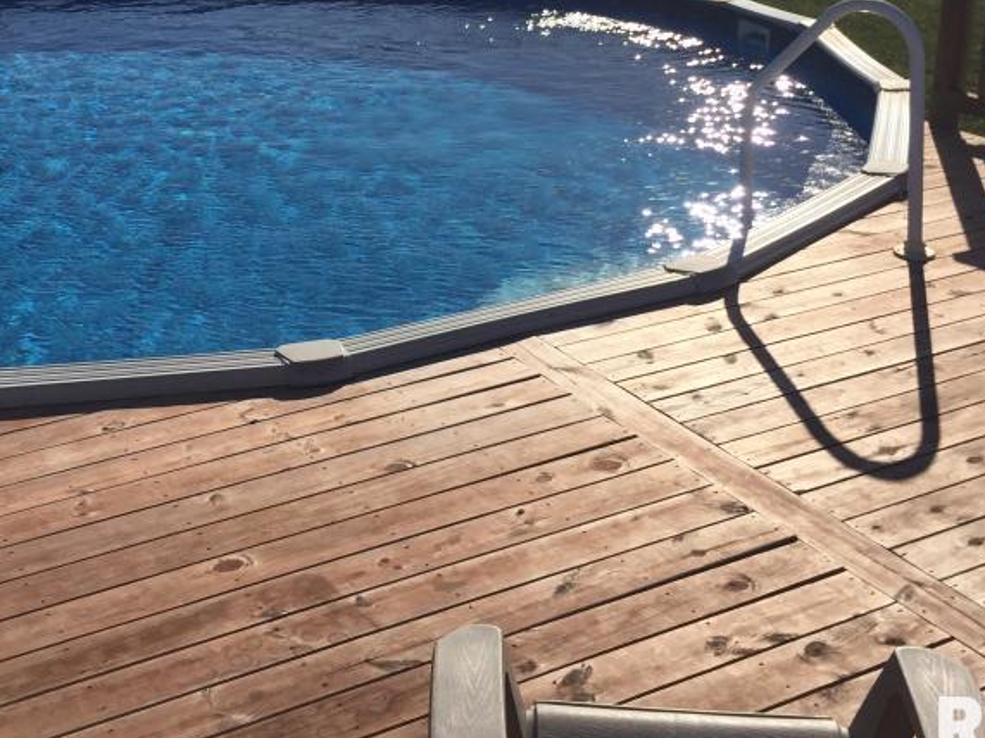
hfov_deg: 36.4
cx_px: 317
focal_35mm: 52
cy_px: 122
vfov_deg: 27.3
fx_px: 1479
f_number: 2.2
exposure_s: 1/4950
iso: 32
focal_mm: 4.15
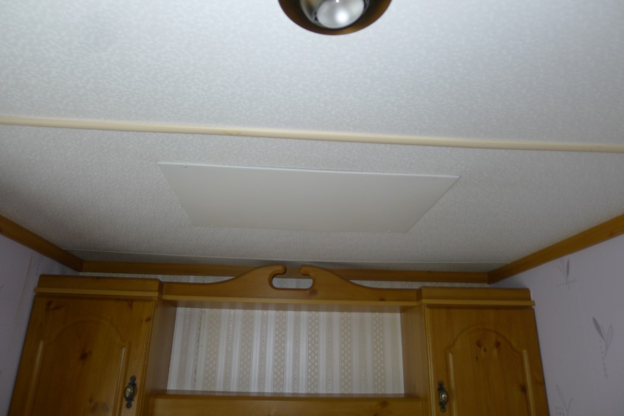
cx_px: 312
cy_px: 208
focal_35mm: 24
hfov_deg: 73.7
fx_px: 416
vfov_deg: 53.2
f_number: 2
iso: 100
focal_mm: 5.1
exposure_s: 1/60
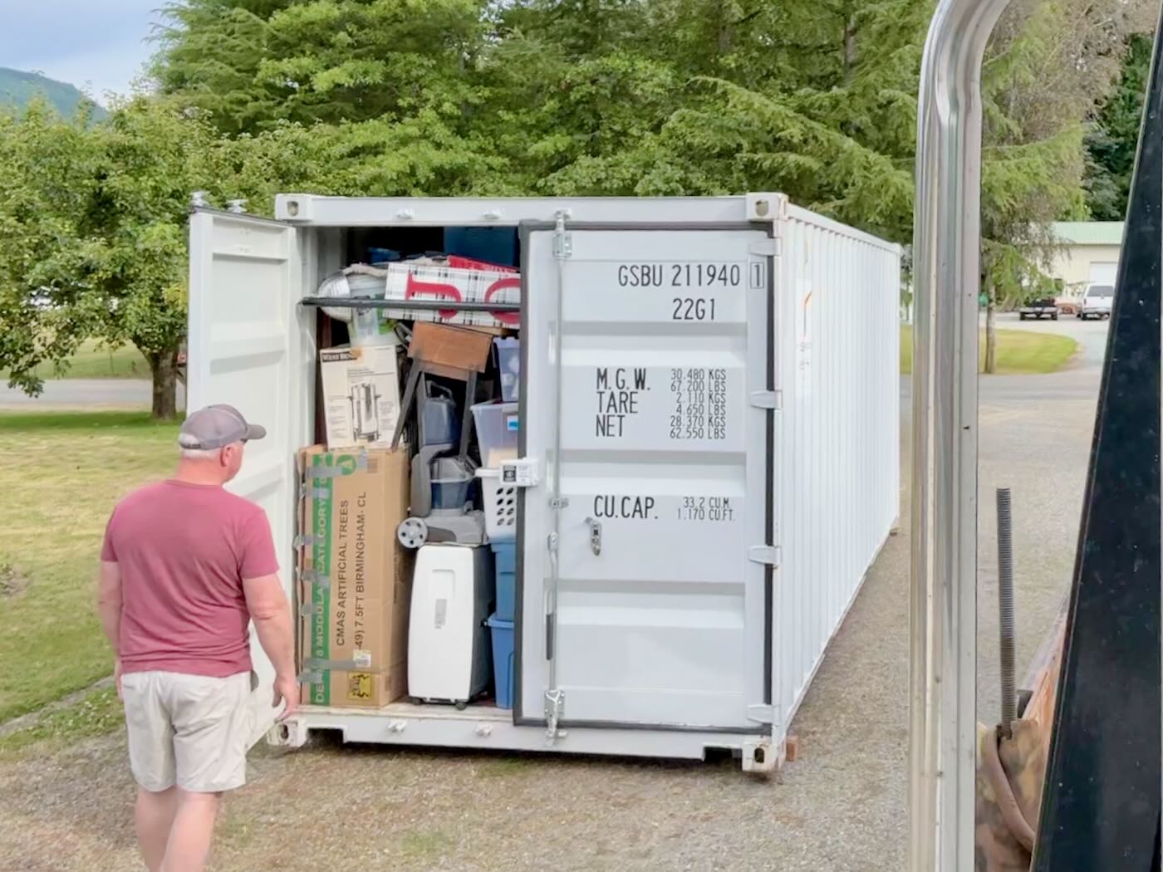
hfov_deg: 73.9
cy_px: 436
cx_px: 582
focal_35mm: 23
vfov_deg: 58.9
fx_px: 773
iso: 20
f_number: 1.9
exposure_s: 1/160
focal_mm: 2.69
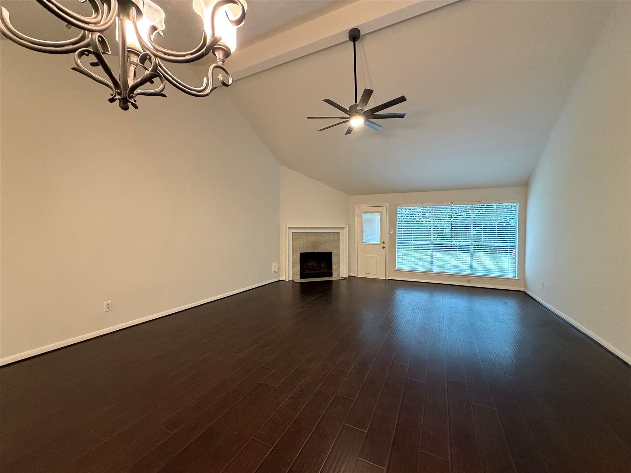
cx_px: 316
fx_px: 255
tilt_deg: -1.6
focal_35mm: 14
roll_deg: +0.5
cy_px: 236
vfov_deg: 85.7
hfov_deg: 102.1
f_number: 2.2
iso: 640
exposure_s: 1/60
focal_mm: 2.22
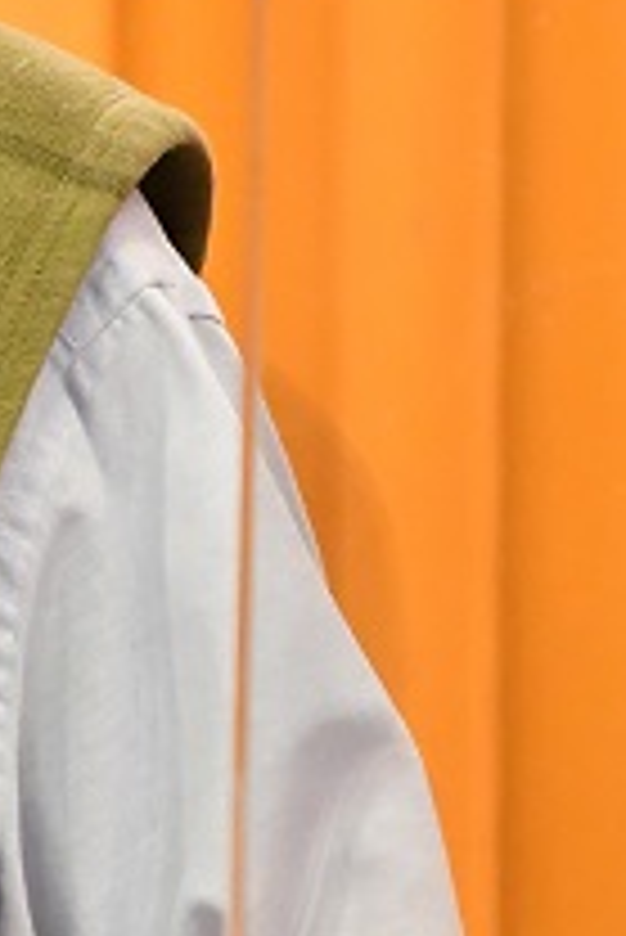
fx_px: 12628
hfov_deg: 2.8
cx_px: -766
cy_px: 652
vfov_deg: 4.2
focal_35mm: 485
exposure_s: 1/160
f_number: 4.5
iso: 4000
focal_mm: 70
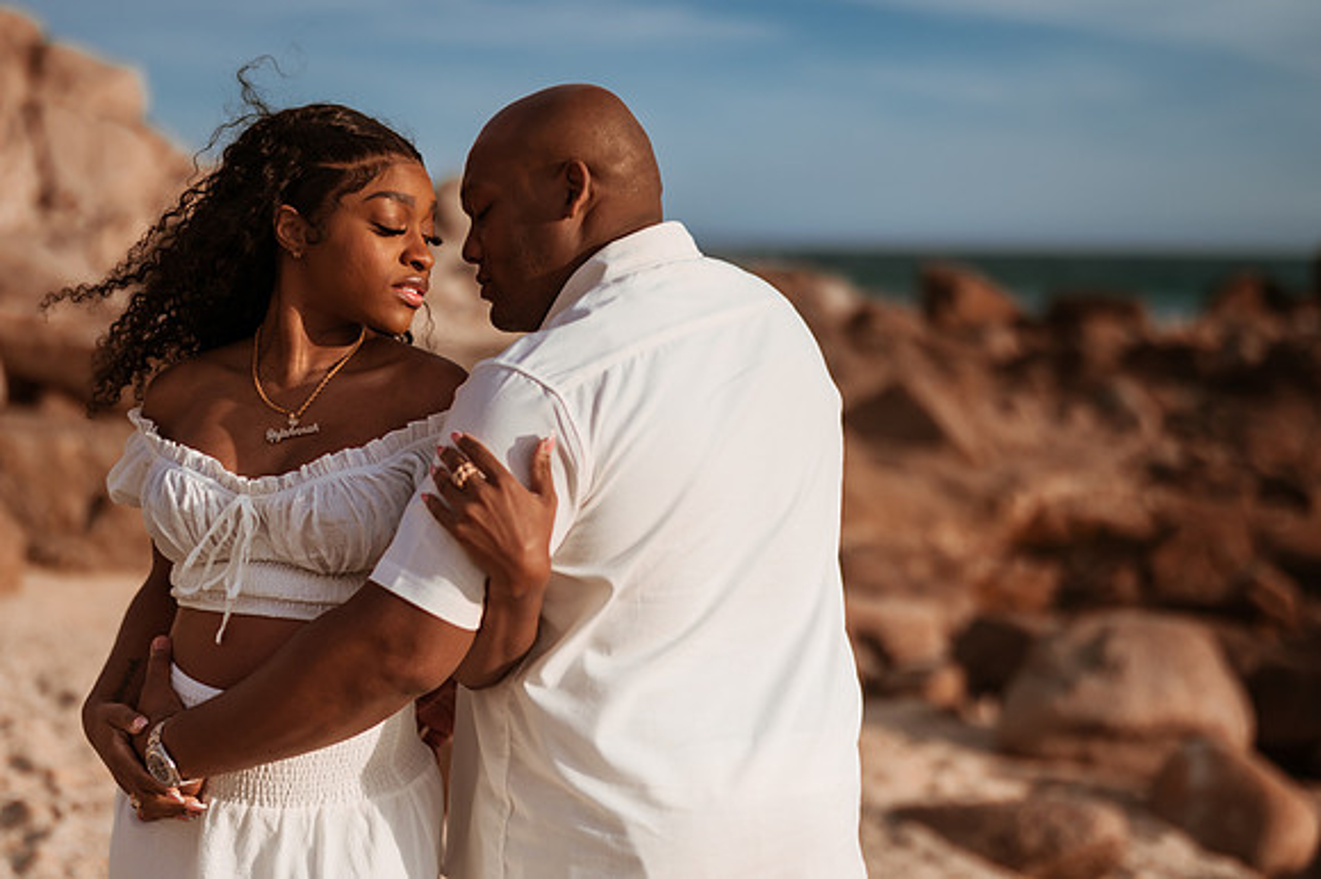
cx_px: 646
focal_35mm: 63
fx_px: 2310
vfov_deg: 21.5
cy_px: 439
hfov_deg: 31.9
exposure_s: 1/8000
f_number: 1.8
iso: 64
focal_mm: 58
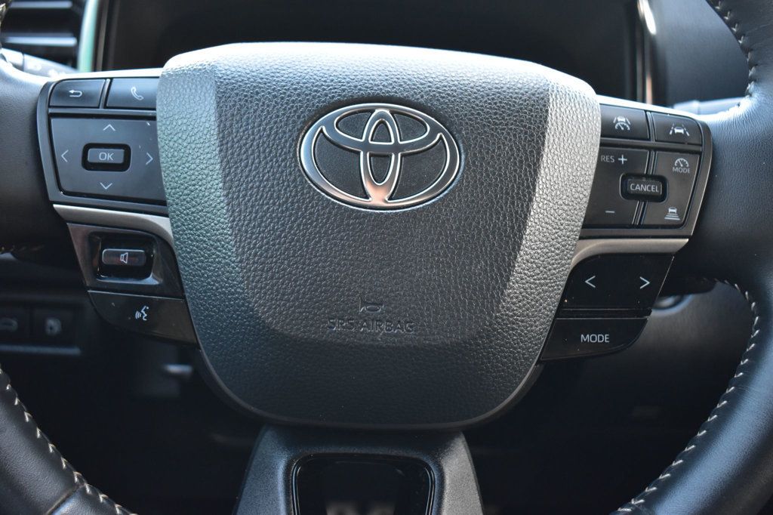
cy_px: 258
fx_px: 837
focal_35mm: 39
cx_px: 386
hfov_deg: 49.6
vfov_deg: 34.2
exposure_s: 1/15
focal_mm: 26
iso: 1600
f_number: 4
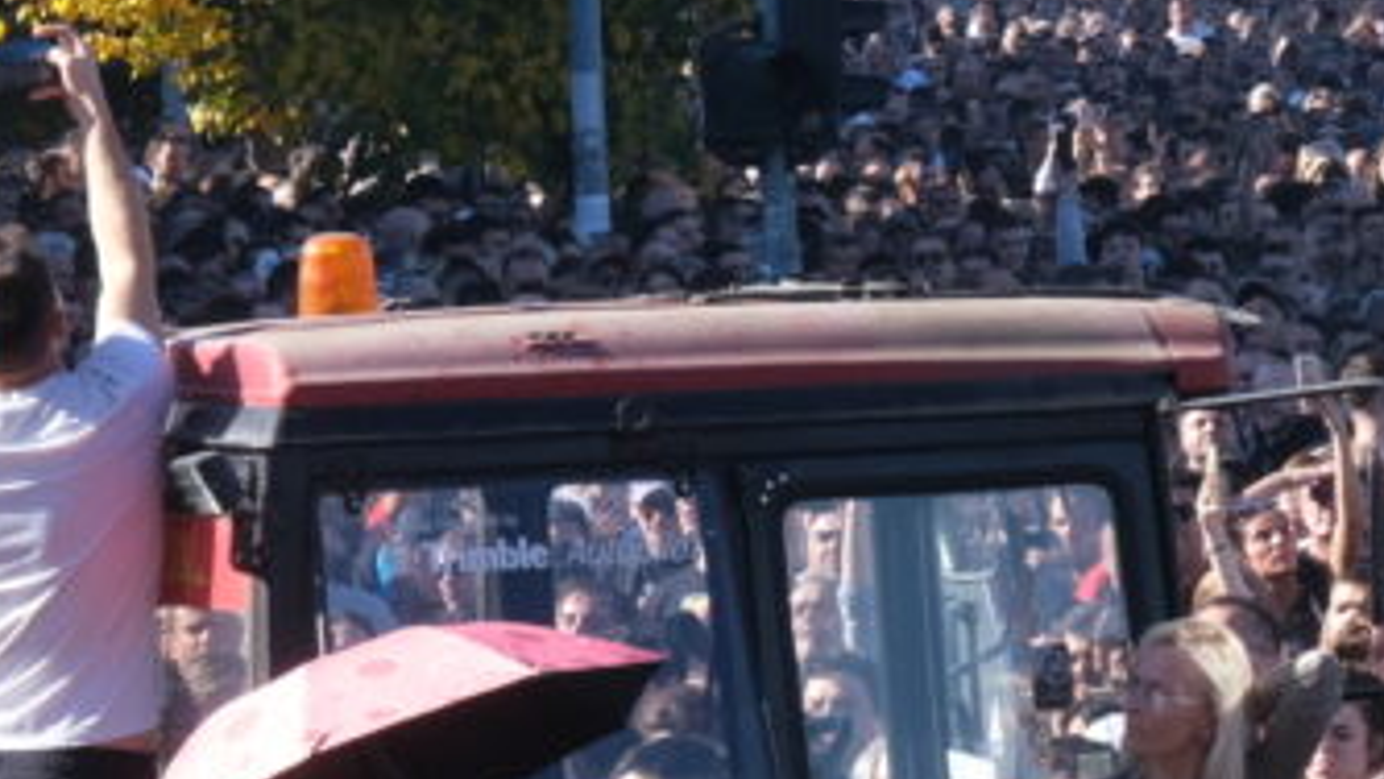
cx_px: 1537
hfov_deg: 4.5
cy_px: 222
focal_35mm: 482
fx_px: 17691
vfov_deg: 2.5
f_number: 13
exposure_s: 1/250
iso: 800
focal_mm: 99.8
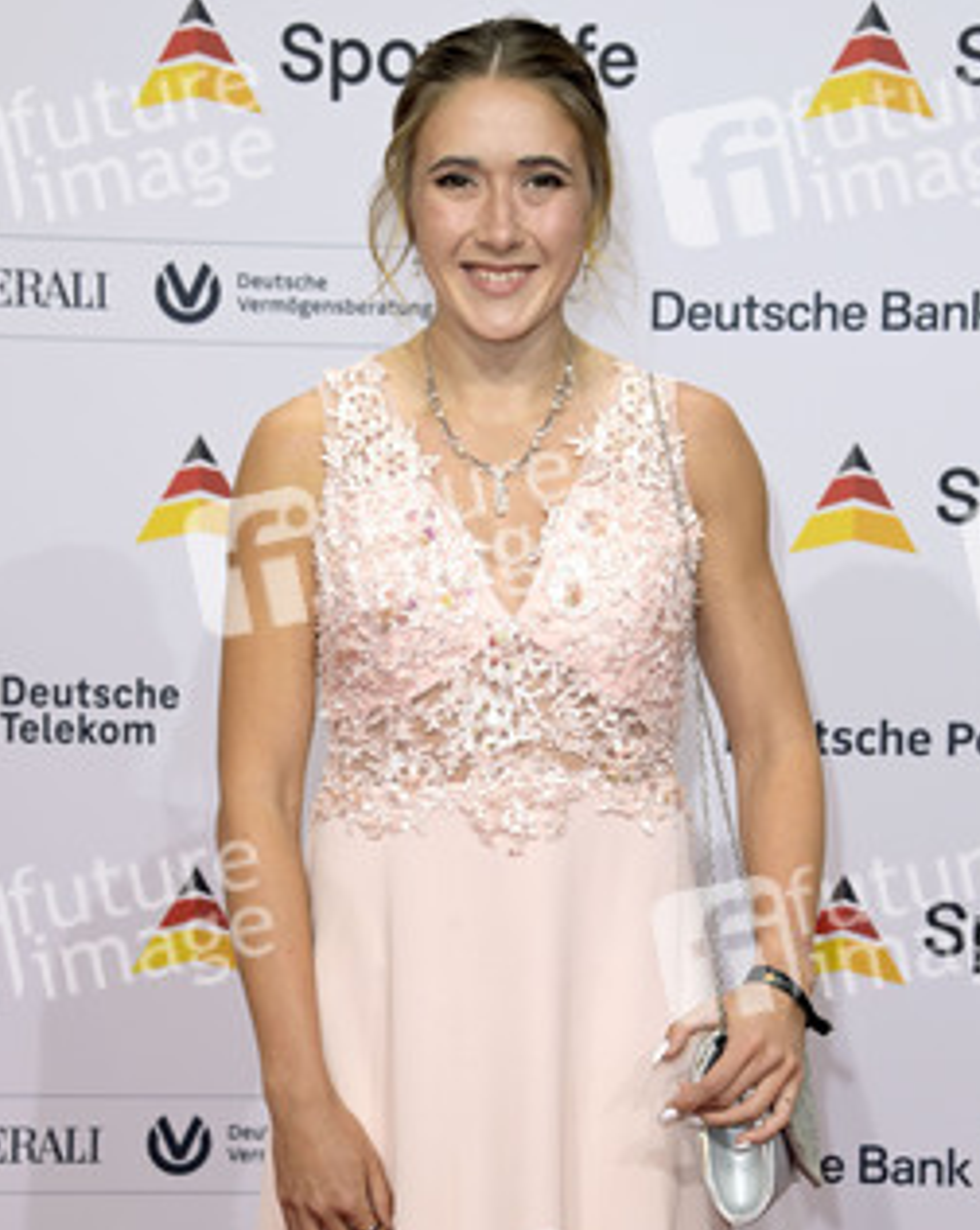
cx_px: 498
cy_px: 740
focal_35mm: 107
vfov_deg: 17.9
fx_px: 3887
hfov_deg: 14.4
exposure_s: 1/250
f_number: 6.3
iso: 640
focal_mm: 90
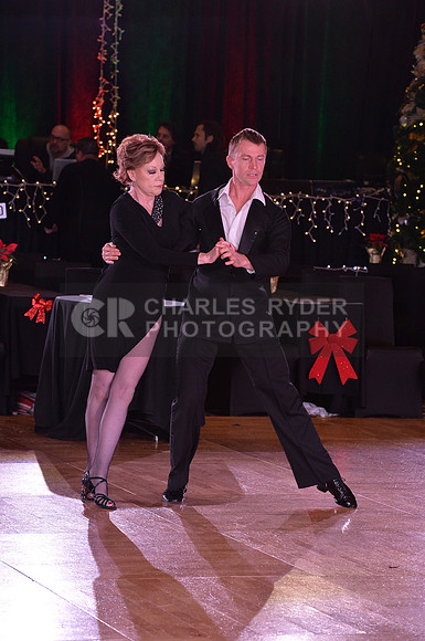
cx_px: 212
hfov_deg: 9.4
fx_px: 2575
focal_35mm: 145
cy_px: 320
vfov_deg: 14.2
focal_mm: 145
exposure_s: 1/250
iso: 2000
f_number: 7.1
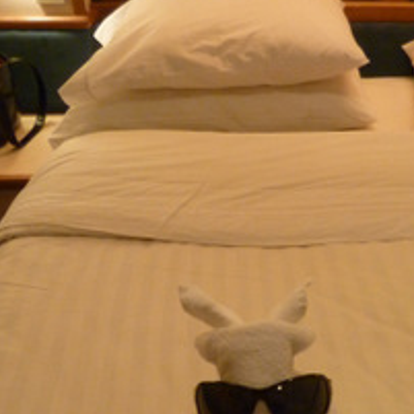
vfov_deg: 31.9
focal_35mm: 51
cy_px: 365
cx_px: 290
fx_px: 690
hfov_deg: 33.0
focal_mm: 4.7
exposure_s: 1/13
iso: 400
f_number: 3.4
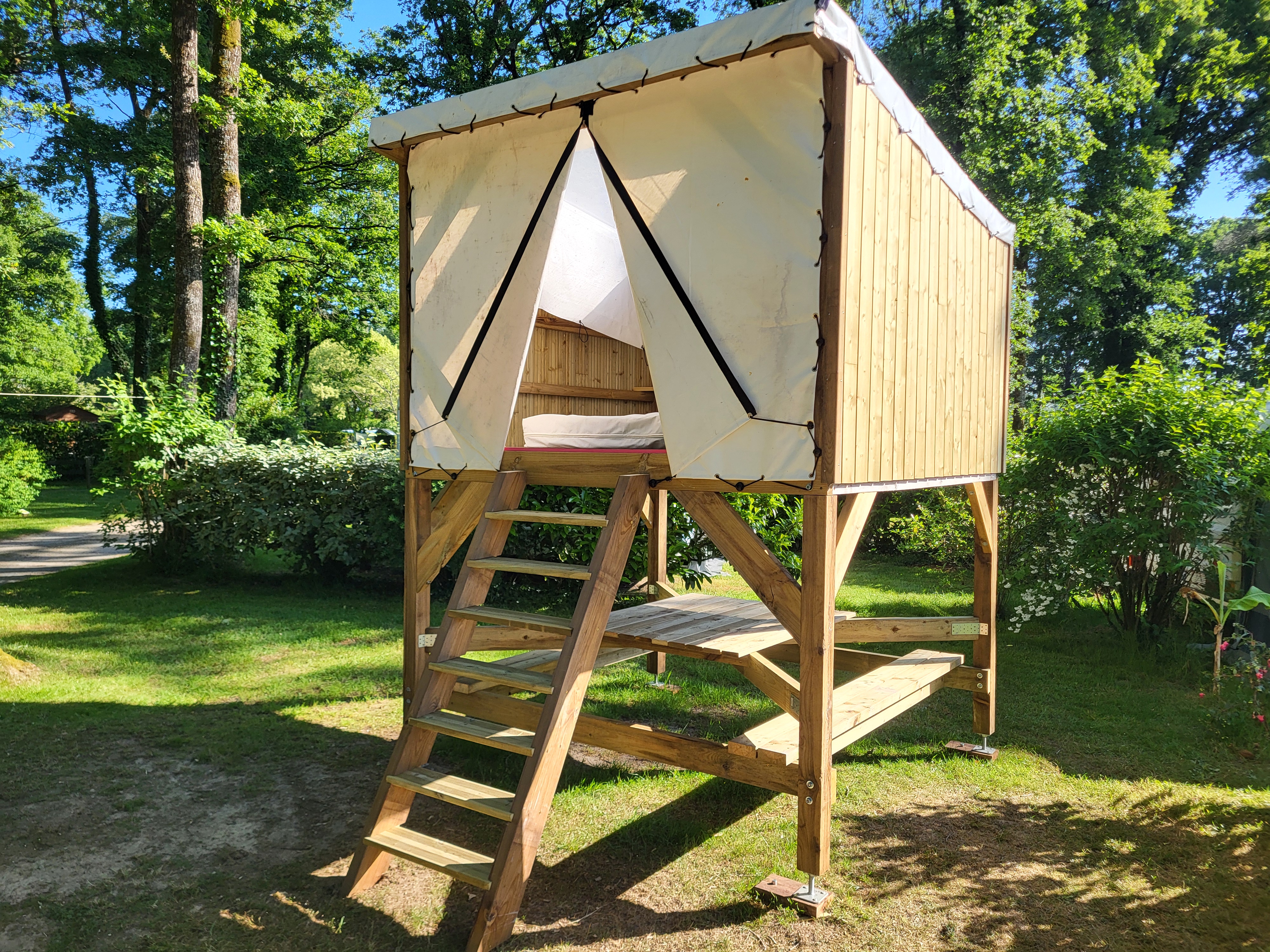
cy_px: 476
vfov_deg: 53.1
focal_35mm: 26
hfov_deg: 67.3
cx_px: 635
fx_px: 954
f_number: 1.8
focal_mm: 5.4
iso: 40
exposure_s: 1/790
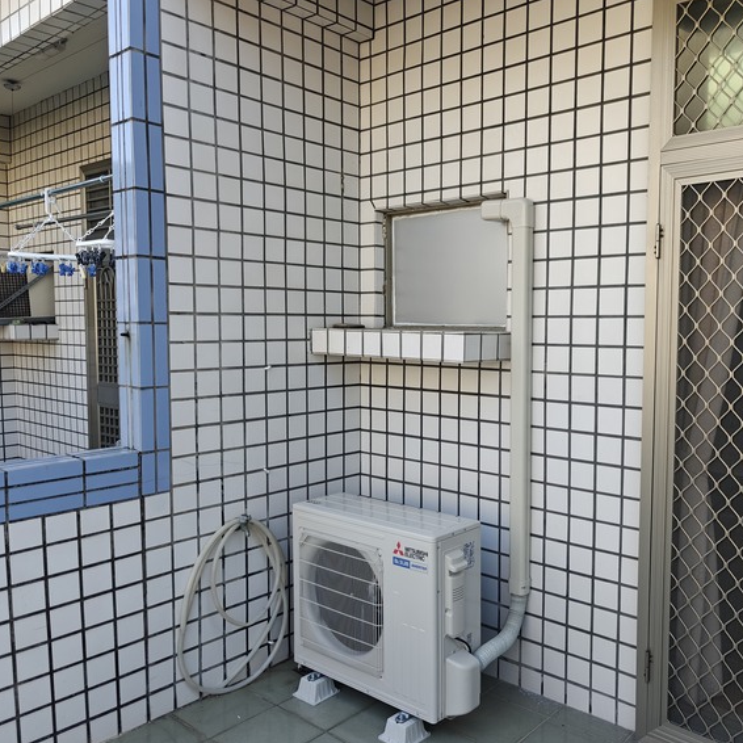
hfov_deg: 56.6
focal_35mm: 28
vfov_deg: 57.3
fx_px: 680
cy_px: 373
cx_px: 463
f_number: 1.6
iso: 50
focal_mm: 6.06
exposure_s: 1/328
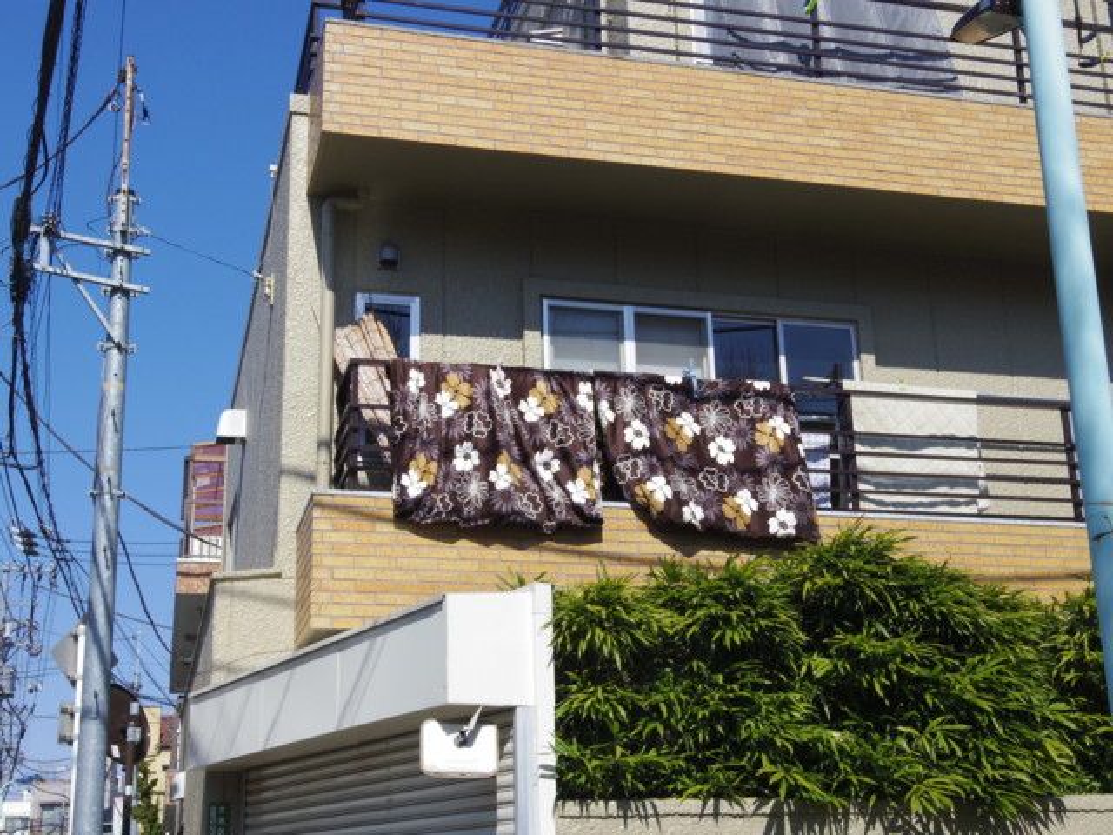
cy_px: 418
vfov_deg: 30.9
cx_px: 556
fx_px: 1511
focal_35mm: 47
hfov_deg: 40.4
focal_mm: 8.5
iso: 200
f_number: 5
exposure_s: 1/1250
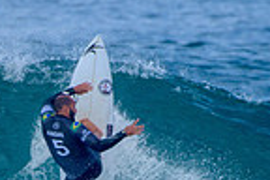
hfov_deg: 0.9
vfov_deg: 0.6
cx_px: 61
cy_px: 174
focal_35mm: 2195
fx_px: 16461
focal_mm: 500
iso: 250
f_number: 5.6
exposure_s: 1/2000
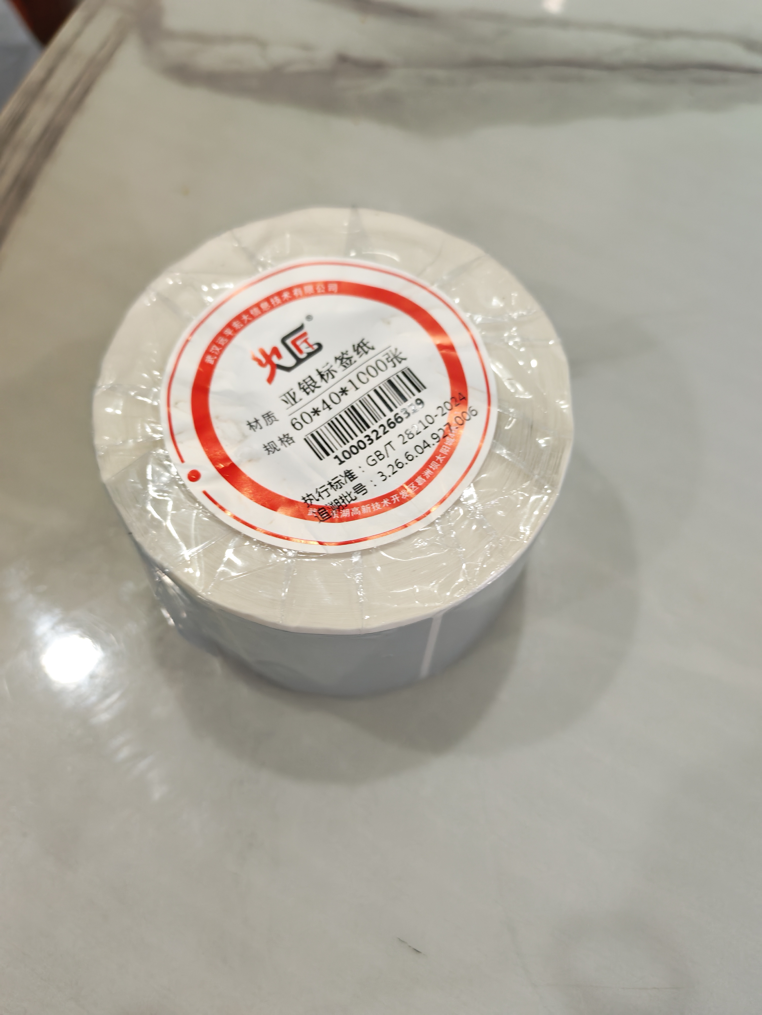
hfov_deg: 51.4
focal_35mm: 27
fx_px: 792
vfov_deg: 65.3
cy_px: 508
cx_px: 381
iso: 800
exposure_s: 1/50
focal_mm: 6.12
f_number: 1.9
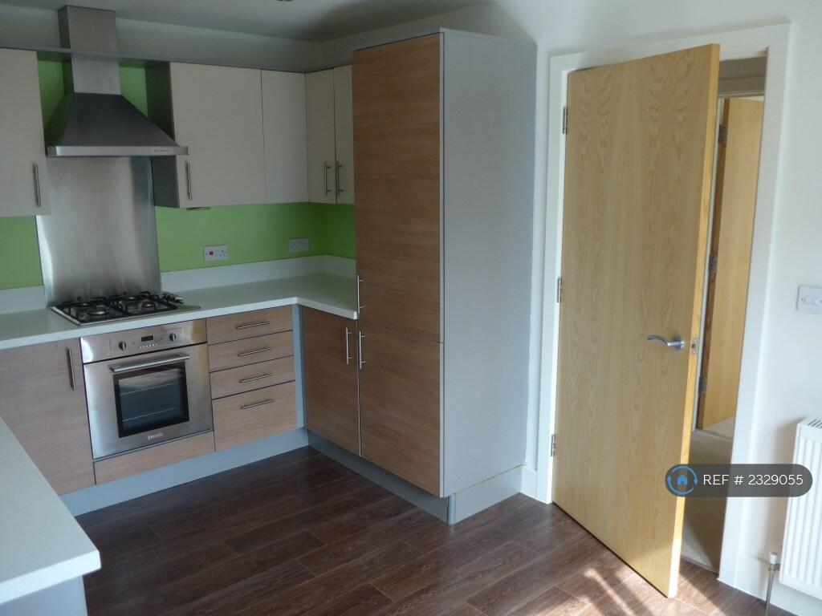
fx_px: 665
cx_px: 411
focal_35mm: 28
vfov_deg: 49.7
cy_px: 308
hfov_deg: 63.4
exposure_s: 1/80
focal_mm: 6
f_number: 2
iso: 80
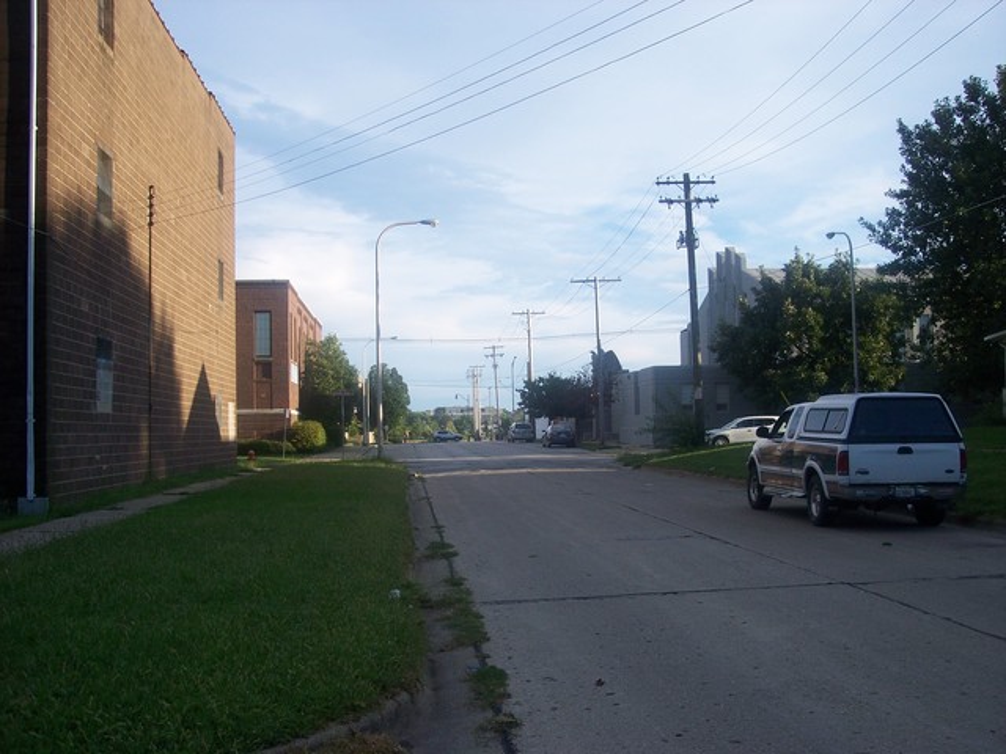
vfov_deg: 36.8
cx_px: 503
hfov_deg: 47.9
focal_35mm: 39
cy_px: 377
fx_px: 1133
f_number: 3.4
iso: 100
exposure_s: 1/500
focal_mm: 8
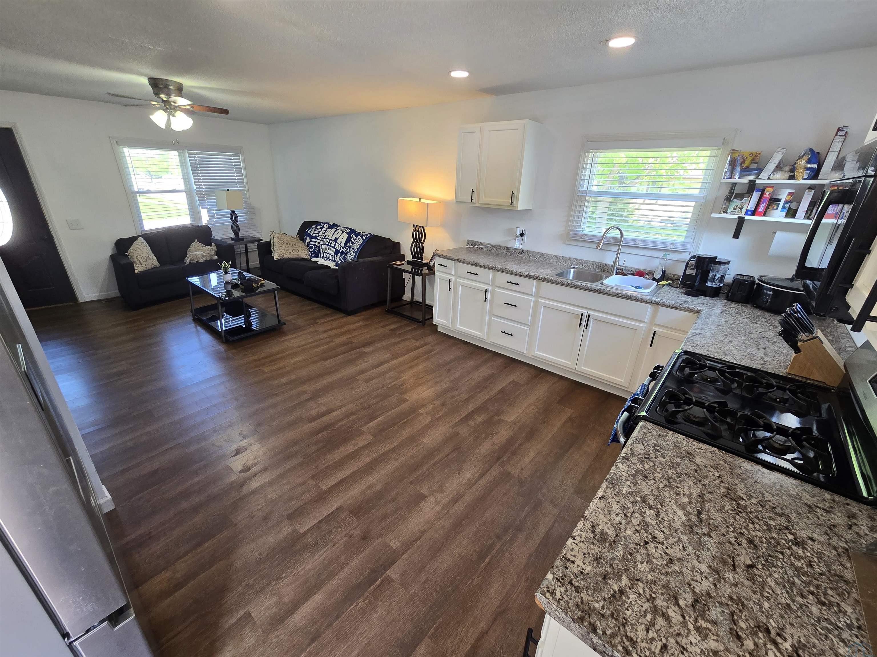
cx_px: 438
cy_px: 328
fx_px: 329
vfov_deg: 89.9
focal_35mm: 13
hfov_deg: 106.2
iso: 125
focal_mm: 2.2
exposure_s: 1/60
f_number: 2.2
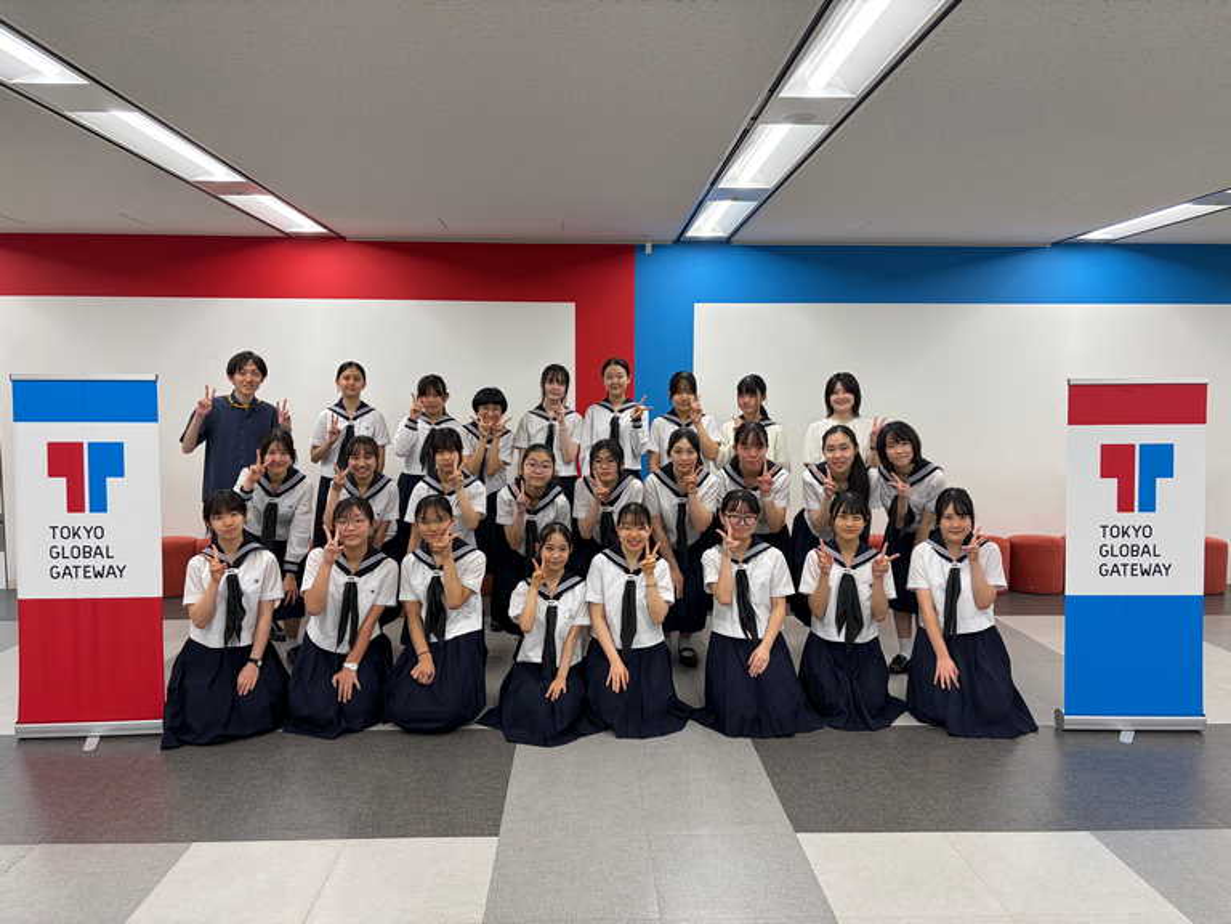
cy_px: 462
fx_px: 925
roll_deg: +0.9
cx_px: 616
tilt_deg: -3.8
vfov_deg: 53.1
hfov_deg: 67.3
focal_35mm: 26
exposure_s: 1/100
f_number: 1.6
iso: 64
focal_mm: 5.96
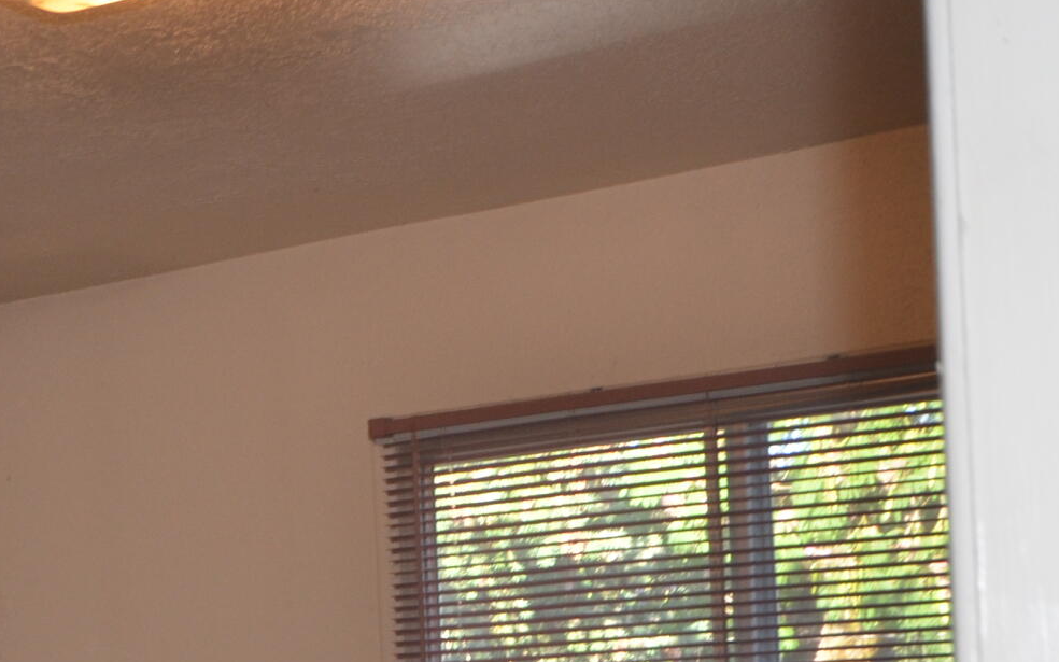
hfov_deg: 21.0
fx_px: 2684
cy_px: 756
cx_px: -153
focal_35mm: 93
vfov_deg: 13.7
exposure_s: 1/60
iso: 400
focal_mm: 20
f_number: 5.6
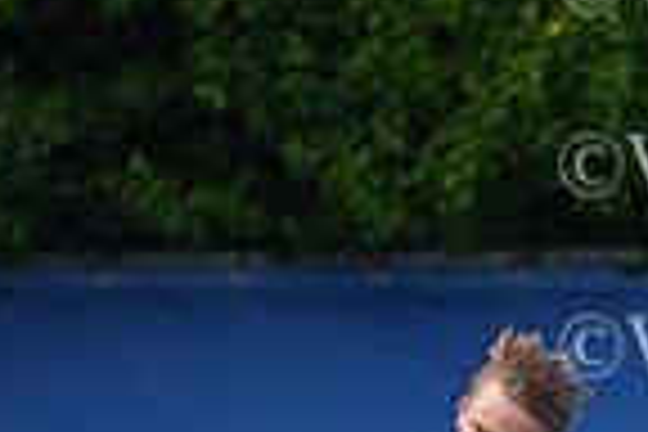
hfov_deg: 0.9
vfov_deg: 0.6
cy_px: 619
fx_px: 40011
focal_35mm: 2223
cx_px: 1210
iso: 500
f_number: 6.3
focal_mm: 553
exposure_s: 1/1000
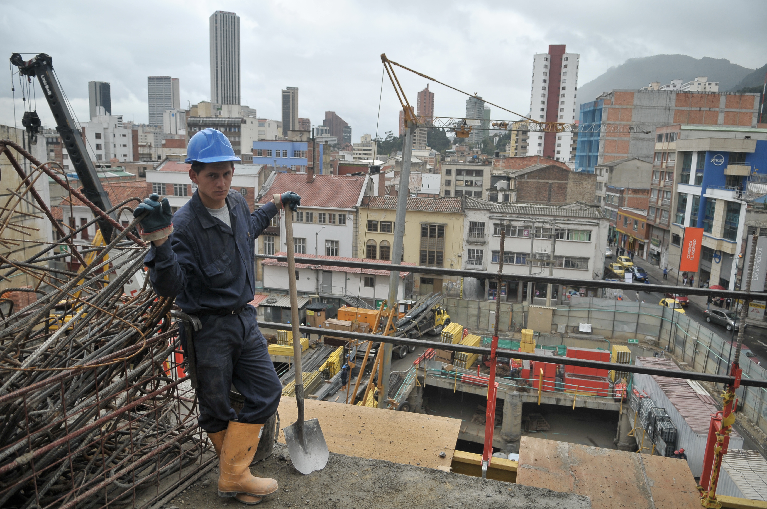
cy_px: 254
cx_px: 384
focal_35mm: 26
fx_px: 543
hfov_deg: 70.5
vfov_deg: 50.3
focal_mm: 17
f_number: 2.8
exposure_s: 1/2000
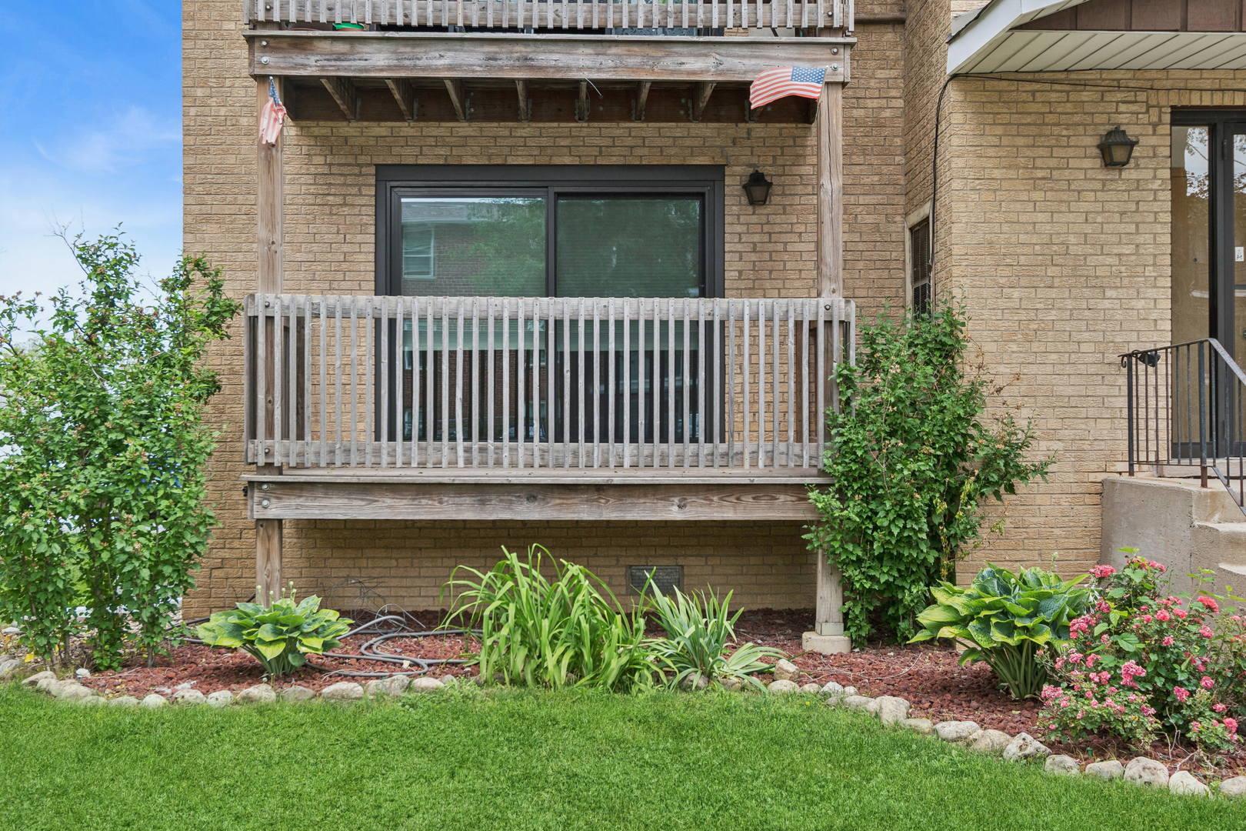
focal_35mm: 36
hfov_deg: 53.1
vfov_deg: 36.9
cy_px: 416
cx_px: 623
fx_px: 1246
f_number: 8
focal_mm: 24
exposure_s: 1/200
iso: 250
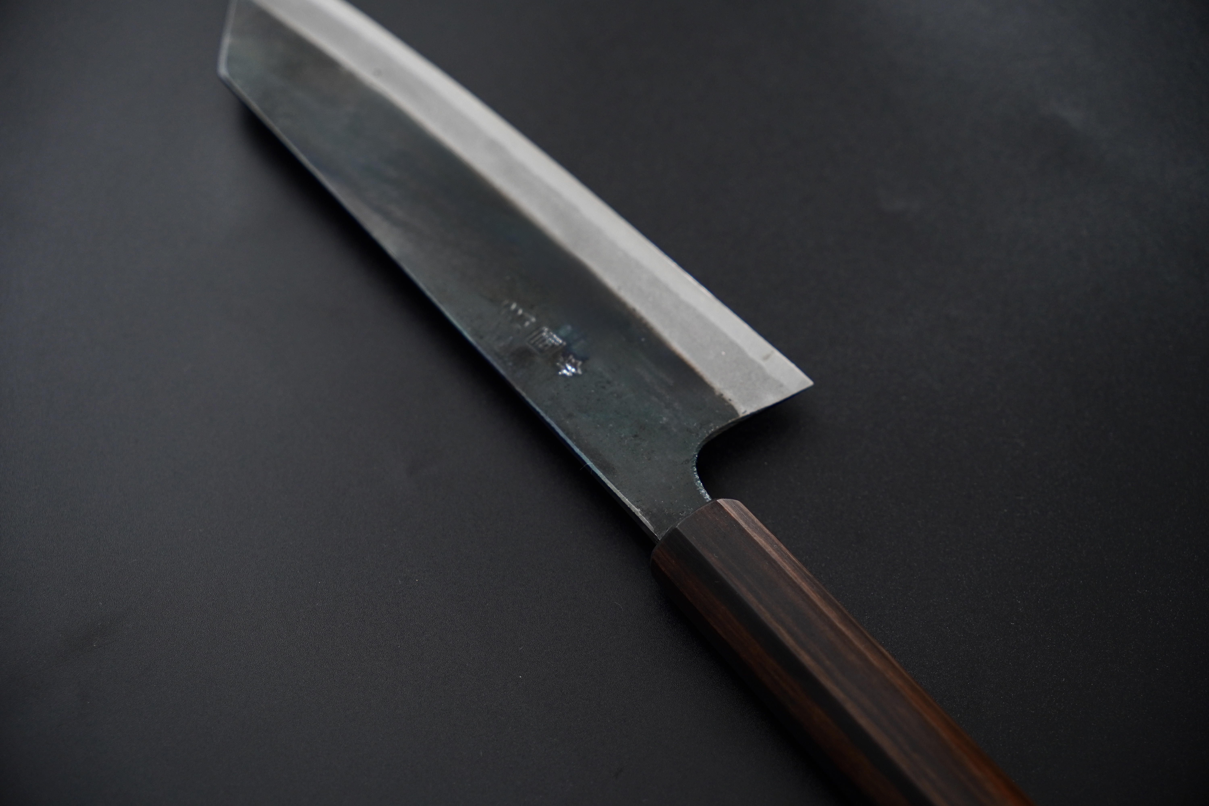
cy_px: 403
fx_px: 1980
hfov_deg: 34.0
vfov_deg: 23.0
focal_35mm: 59
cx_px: 604
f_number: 3.5
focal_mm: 39.3
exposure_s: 1/160
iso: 320
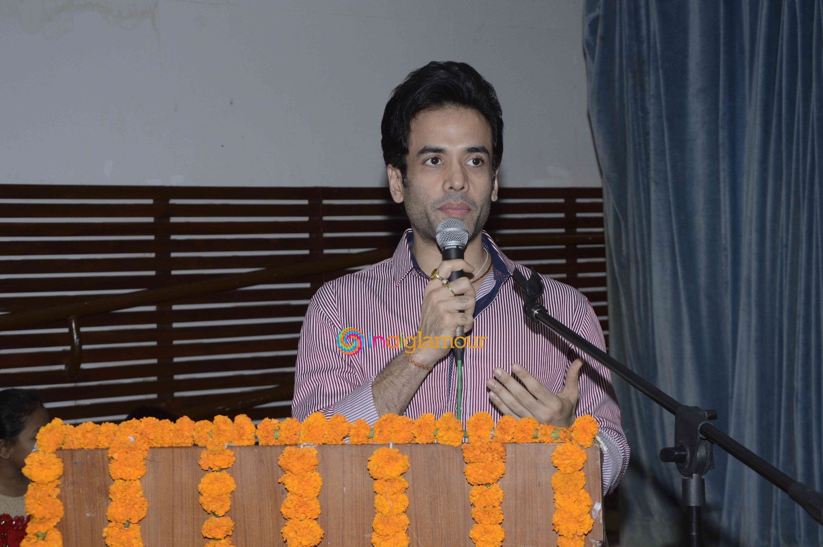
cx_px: 412
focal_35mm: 75
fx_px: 1713
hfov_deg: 27.0
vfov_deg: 18.2
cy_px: 274
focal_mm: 50
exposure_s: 1/160
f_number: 8
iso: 800
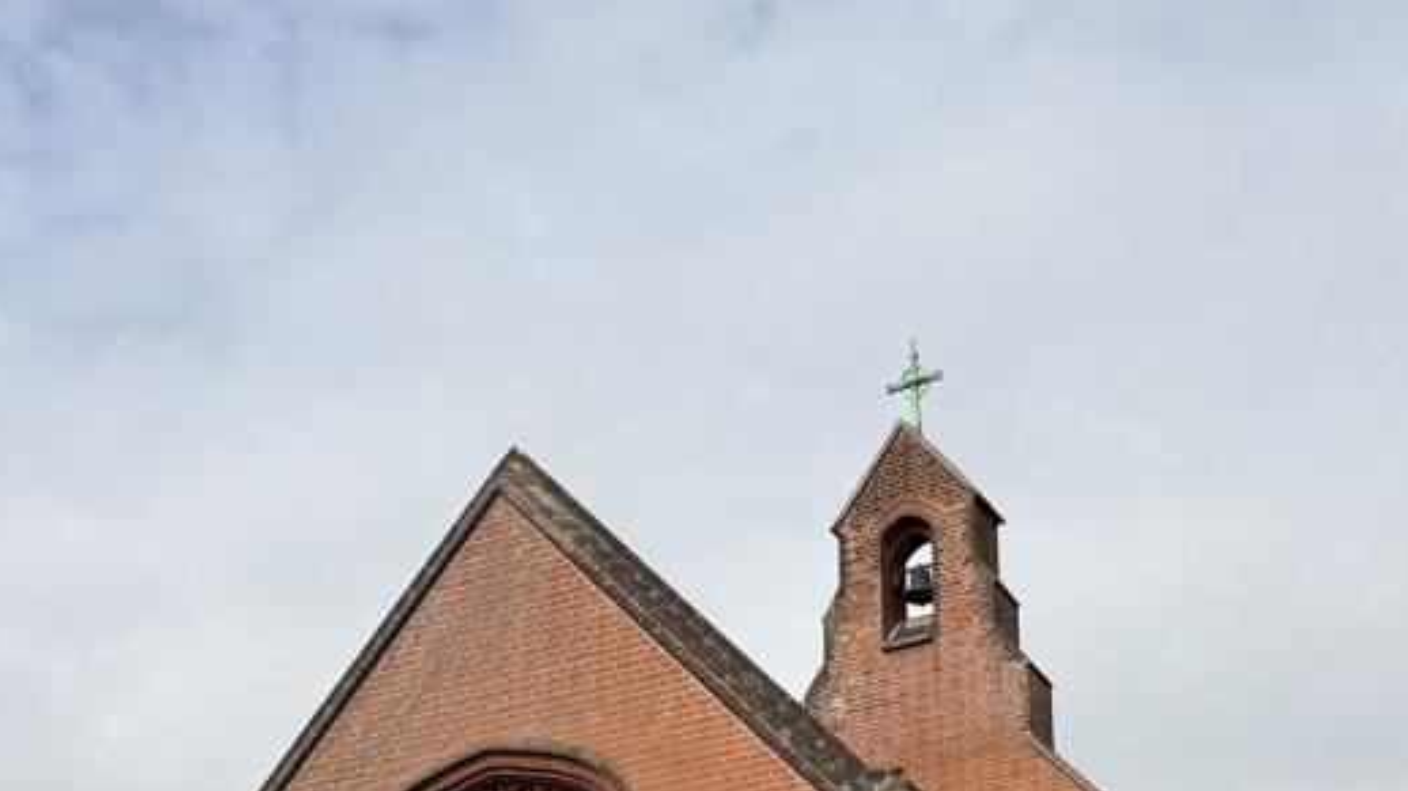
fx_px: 2090
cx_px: 943
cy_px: 889
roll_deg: +2.2
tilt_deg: +19.4
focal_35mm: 56
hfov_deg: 36.8
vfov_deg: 20.4
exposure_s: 1/4950
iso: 50
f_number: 1.6
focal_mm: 5.96
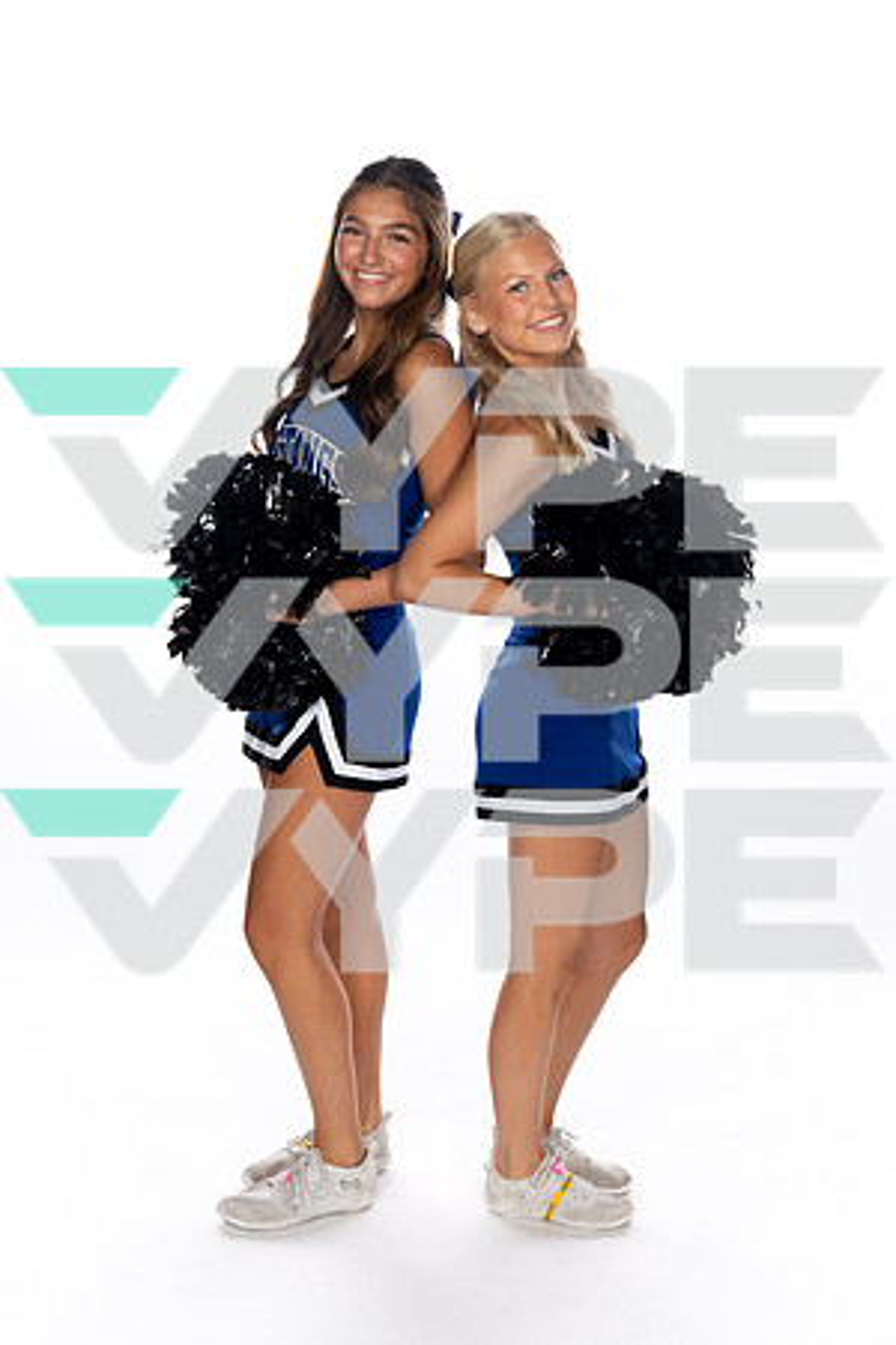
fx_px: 2053
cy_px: 672
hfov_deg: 24.6
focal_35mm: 55
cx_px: 448
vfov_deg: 36.2
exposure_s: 1/250
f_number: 8
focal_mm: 55
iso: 640
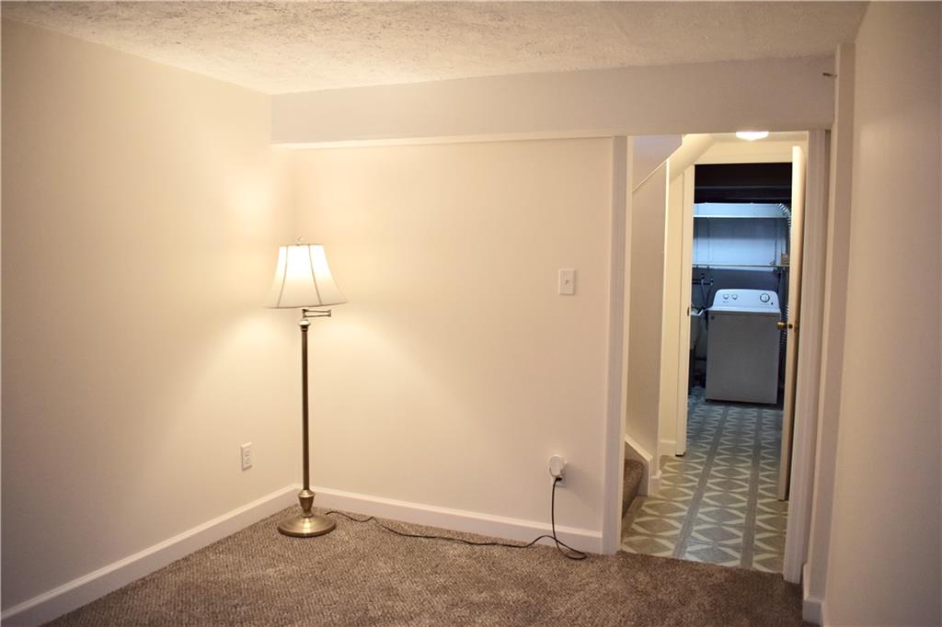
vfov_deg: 47.9
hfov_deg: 67.4
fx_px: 706
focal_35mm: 27
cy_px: 314
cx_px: 471
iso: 450
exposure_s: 1/60
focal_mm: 18
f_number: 4
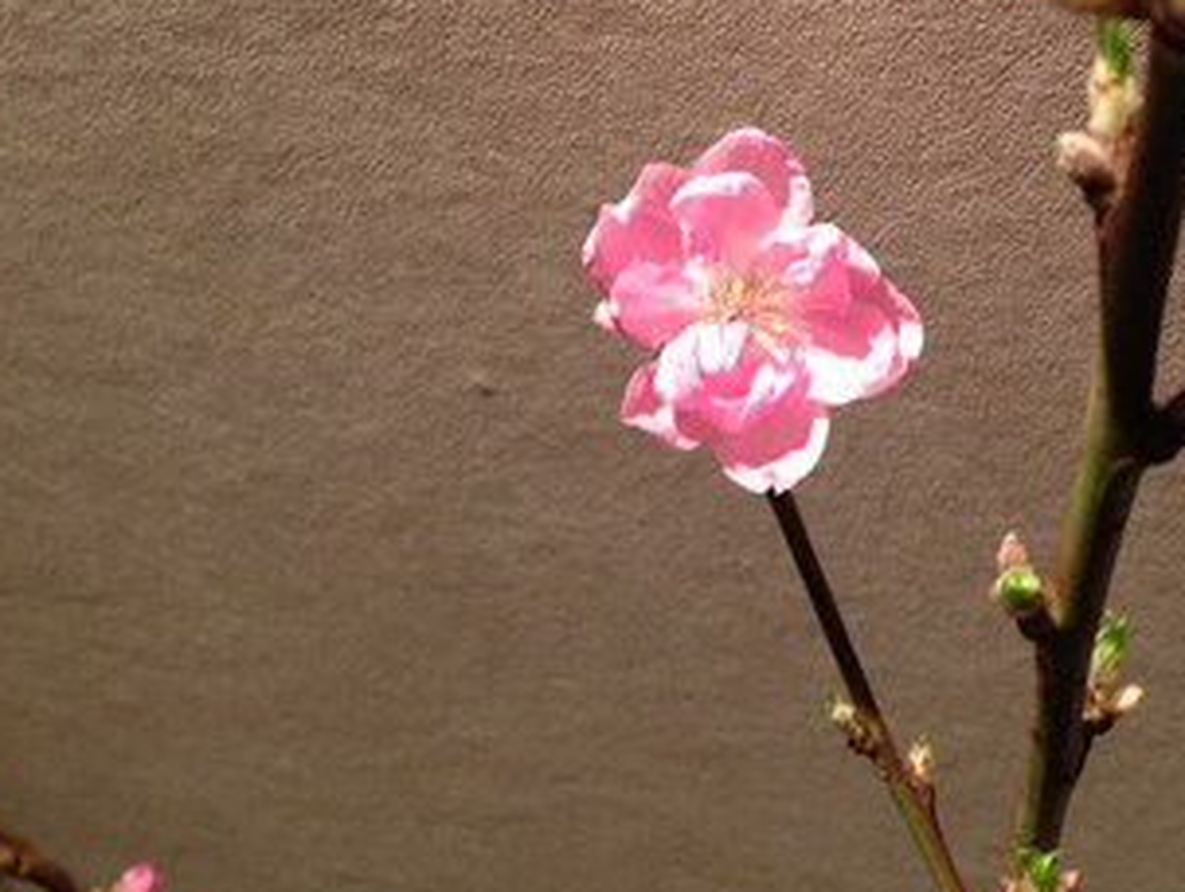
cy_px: 297
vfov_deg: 27.9
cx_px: 841
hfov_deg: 36.2
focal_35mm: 52
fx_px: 1782
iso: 125
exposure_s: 1/20
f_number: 2.4
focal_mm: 4.28
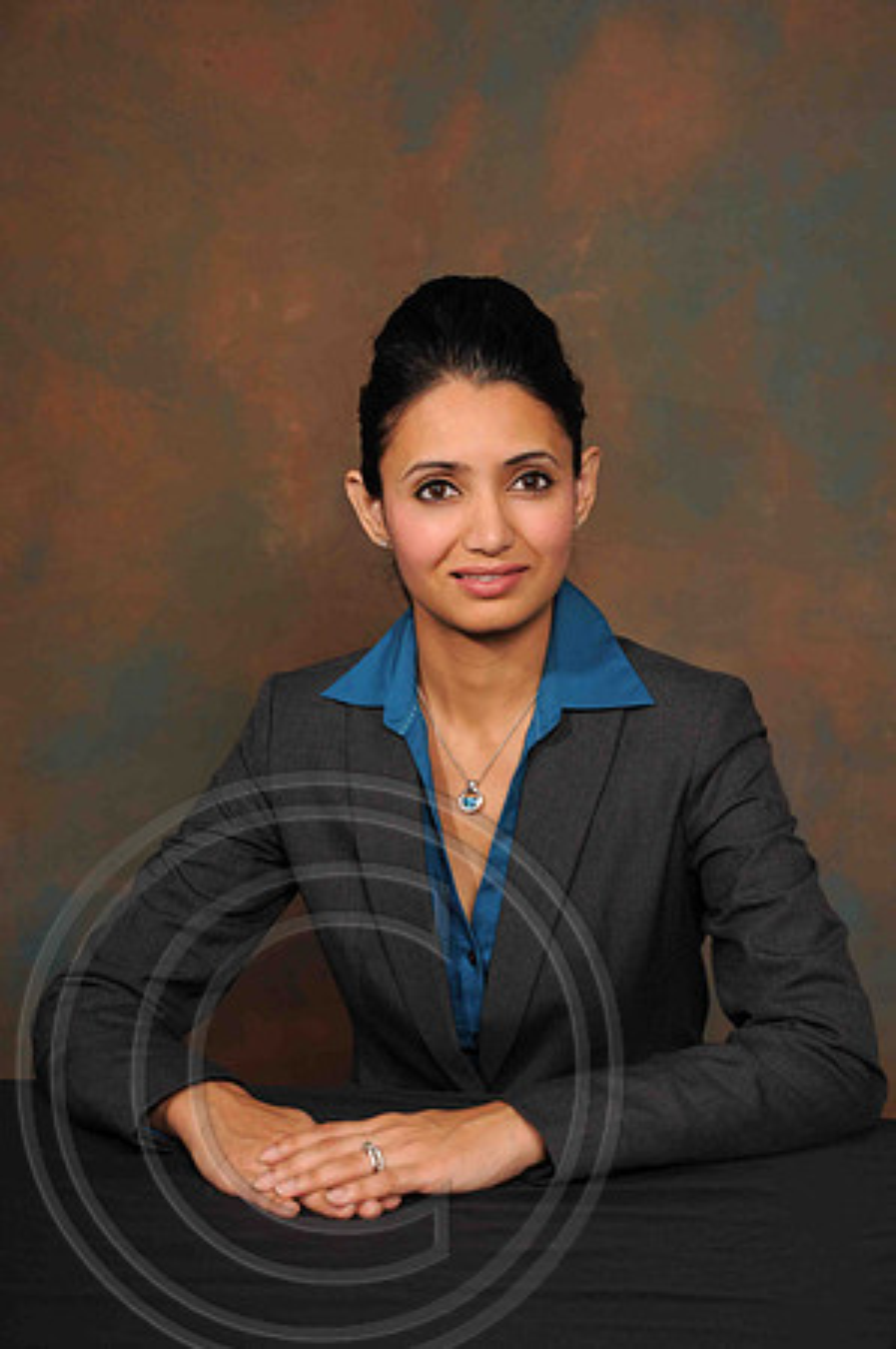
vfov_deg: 27.0
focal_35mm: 75
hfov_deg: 18.1
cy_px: 674
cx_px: 448
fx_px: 2806
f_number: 5.6
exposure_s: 1/80
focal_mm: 50
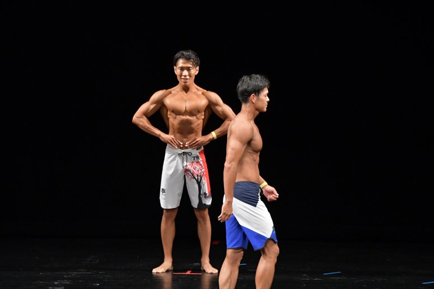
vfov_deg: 4.8
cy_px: 144
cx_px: 217
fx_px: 3434
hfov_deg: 7.2
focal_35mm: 285
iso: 3200
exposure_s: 1/400
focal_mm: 190
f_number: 5.6
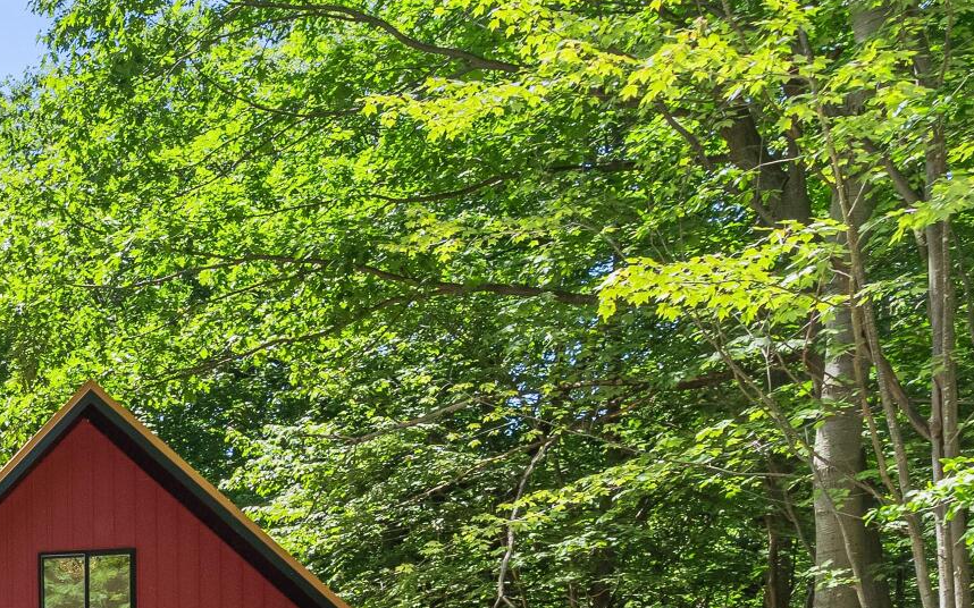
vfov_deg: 20.9
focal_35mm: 57
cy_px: 770
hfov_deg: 27.4
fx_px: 1513
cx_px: -404
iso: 250
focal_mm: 16
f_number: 8
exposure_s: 1/250
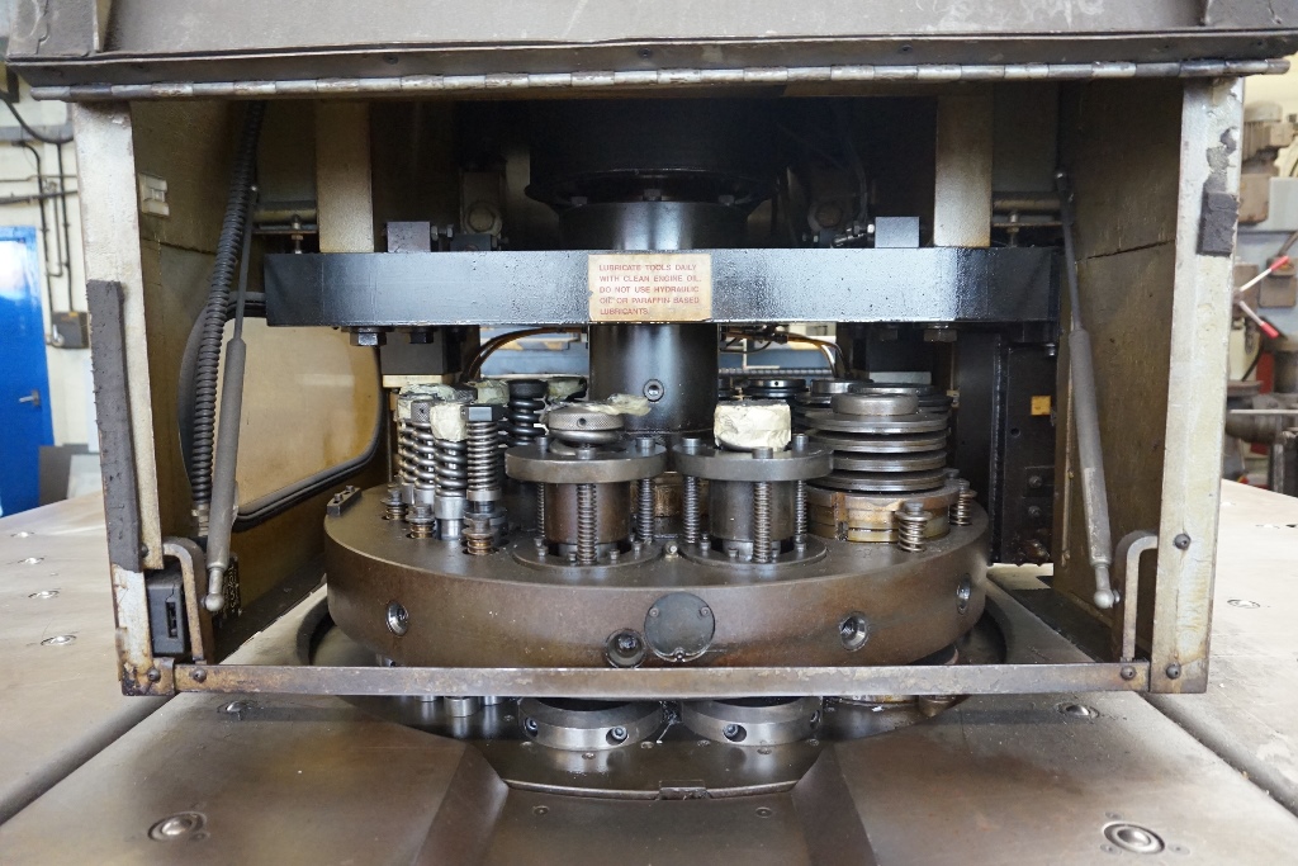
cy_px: 433
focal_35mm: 24
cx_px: 649
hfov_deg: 73.7
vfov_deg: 53.1
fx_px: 865
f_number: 3.5
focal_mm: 16
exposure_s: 1/160
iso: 2500
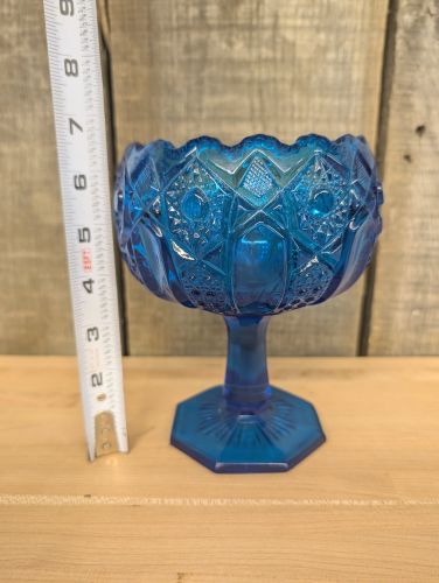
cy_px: 292
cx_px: 220
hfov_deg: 56.9
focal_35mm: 24
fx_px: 405
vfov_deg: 71.5
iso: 717
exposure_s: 1/60
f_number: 1.68
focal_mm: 6.9
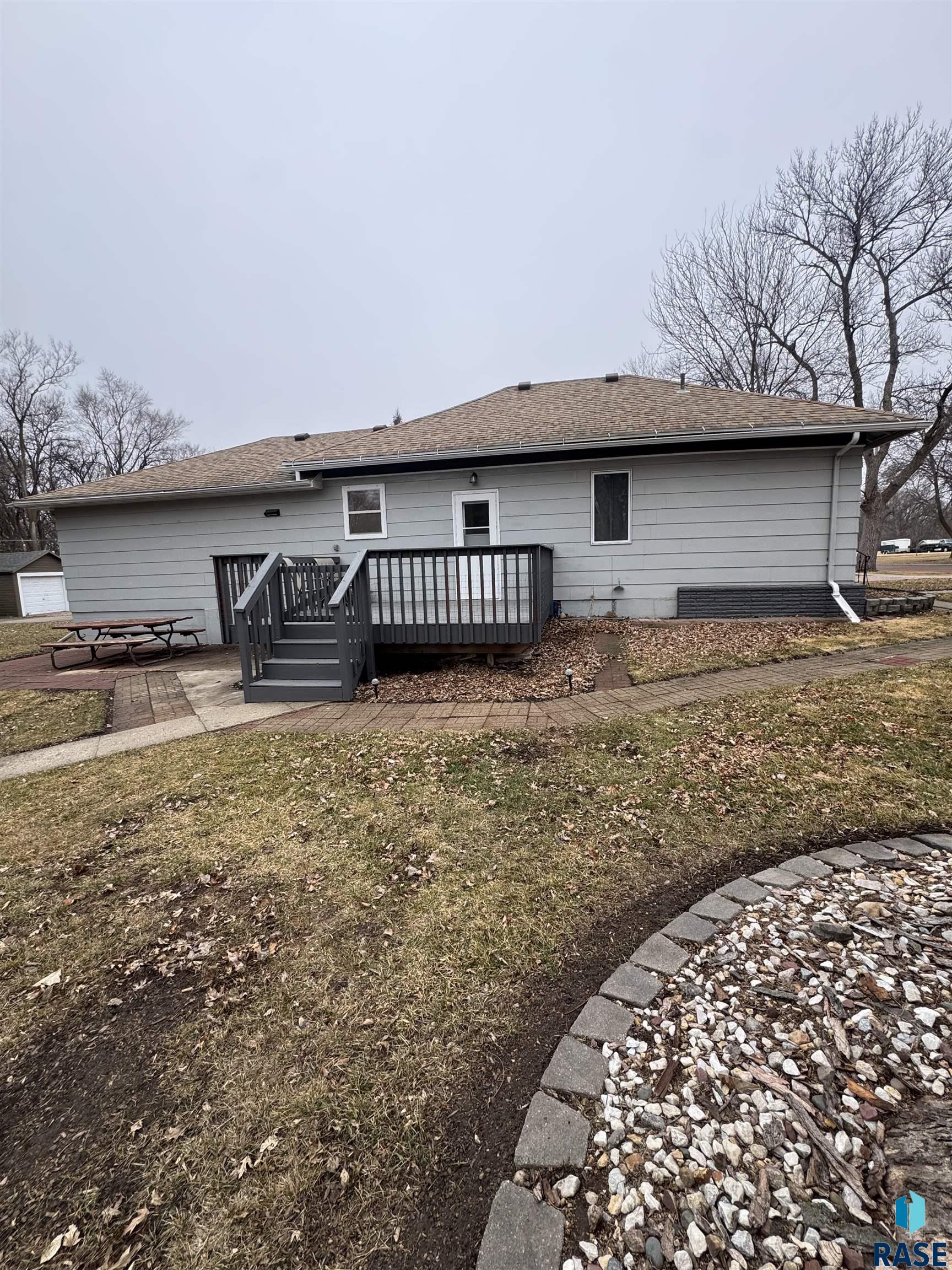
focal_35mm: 14
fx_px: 513
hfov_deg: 85.7
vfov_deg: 102.1
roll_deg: +2.2
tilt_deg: -7.8
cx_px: 476
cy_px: 635
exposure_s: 1/201
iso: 40
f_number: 2.2
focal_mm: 2.22
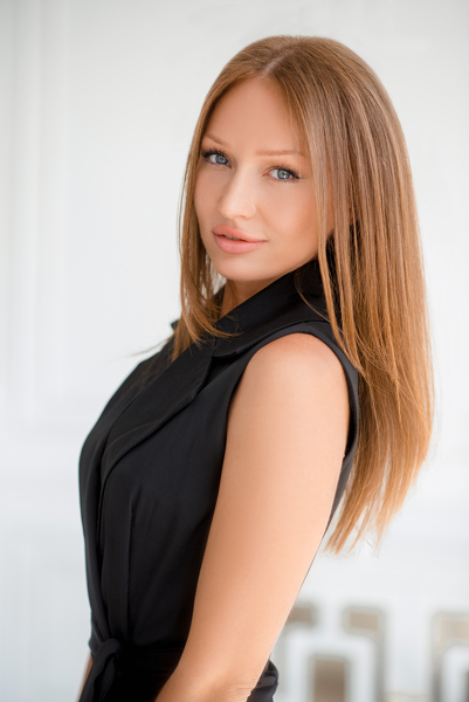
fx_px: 1658
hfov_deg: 16.1
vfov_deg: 23.9
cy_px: 351
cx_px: 234
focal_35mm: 85
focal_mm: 85
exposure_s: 1/800
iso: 200
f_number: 2.5
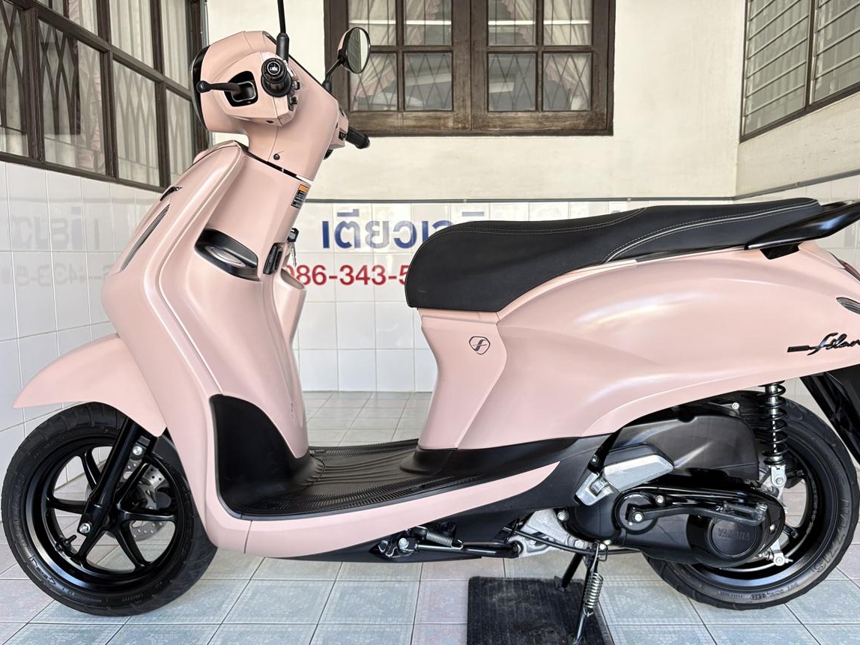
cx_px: 464
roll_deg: +0.9
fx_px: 720
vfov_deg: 48.2
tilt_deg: -6.1
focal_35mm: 29
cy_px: 339
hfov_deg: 61.6
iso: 125
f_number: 1.6
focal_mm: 5.96
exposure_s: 1/122
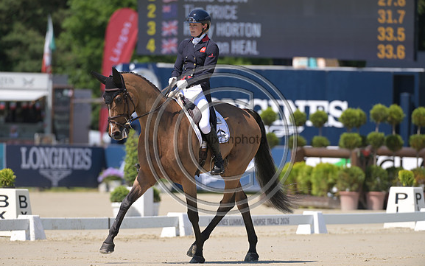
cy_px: 129
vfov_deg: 3.2
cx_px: 213
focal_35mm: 410
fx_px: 4750
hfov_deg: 5.1
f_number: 5
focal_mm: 400
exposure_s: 1/1250
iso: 320
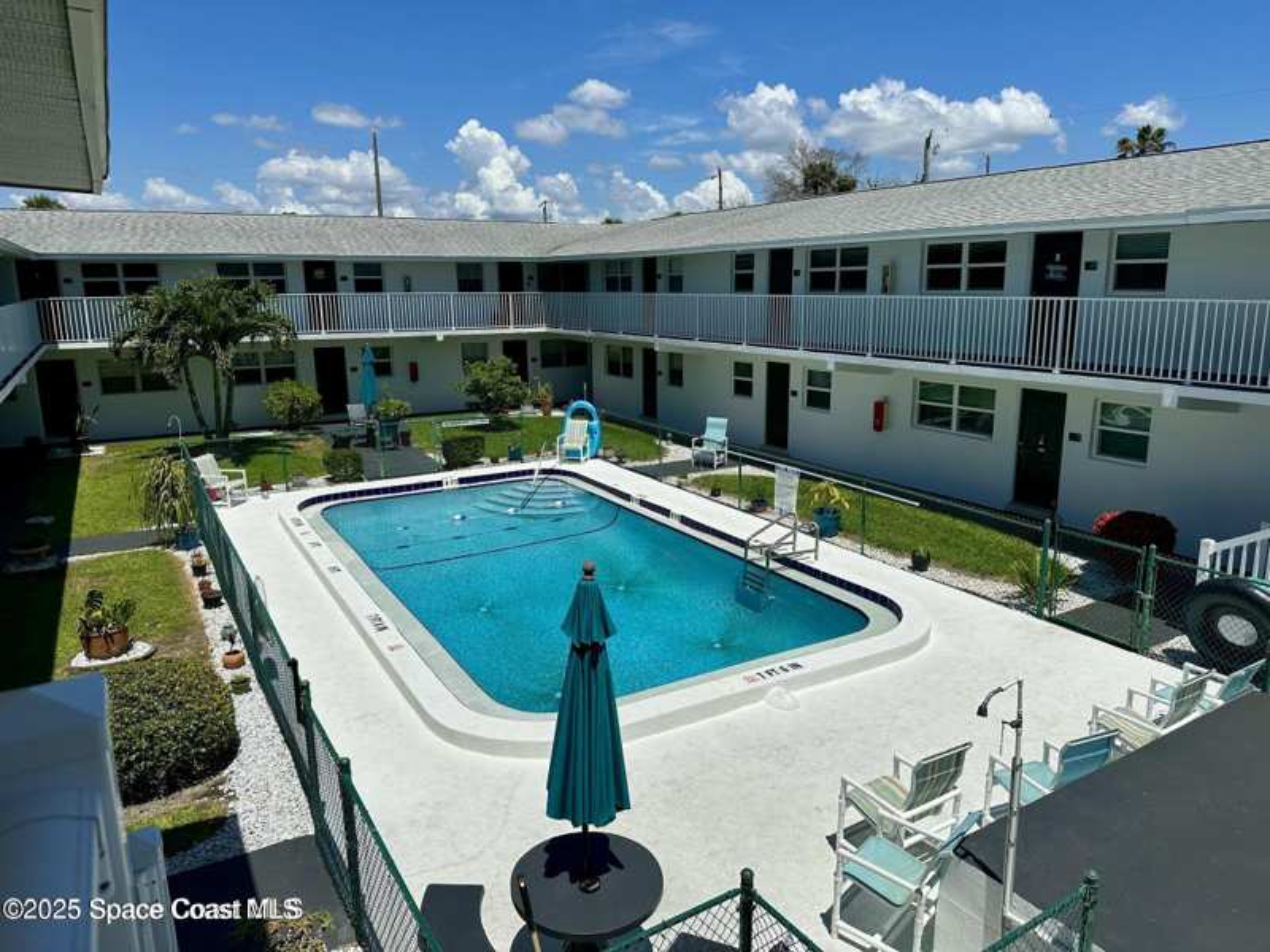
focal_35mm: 24
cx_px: 635
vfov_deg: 56.8
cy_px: 476
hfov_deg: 71.6
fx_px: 881
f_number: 1.78
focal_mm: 6.86
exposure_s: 1/13699
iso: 80
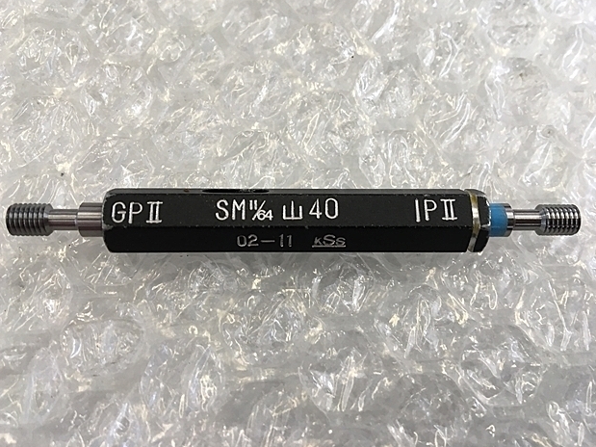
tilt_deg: -74.0
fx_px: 516
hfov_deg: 60.0
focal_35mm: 30
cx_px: 291
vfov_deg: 46.8
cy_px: 219
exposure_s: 1/40
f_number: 2.2
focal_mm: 4.15
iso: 32
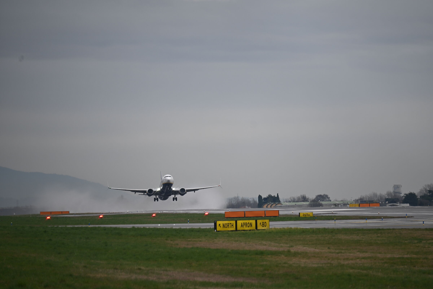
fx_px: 4510
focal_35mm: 375
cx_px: 216
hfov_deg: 5.5
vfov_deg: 3.7
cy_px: 144
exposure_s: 1/250
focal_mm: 250
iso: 100
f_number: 6.3
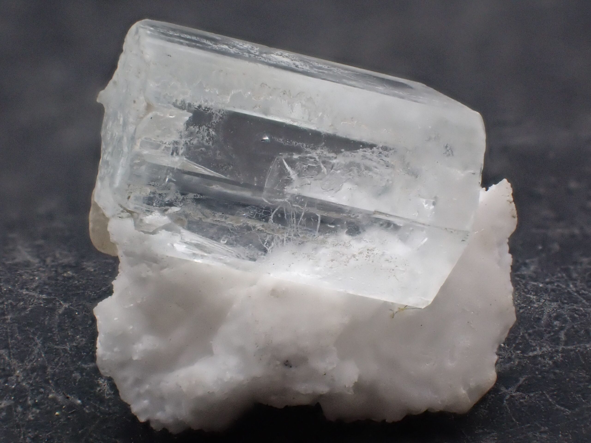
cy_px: 222
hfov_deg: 19.6
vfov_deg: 14.8
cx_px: 296
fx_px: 1707
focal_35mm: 100
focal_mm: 18
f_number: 6.3
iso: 400
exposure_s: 1/400
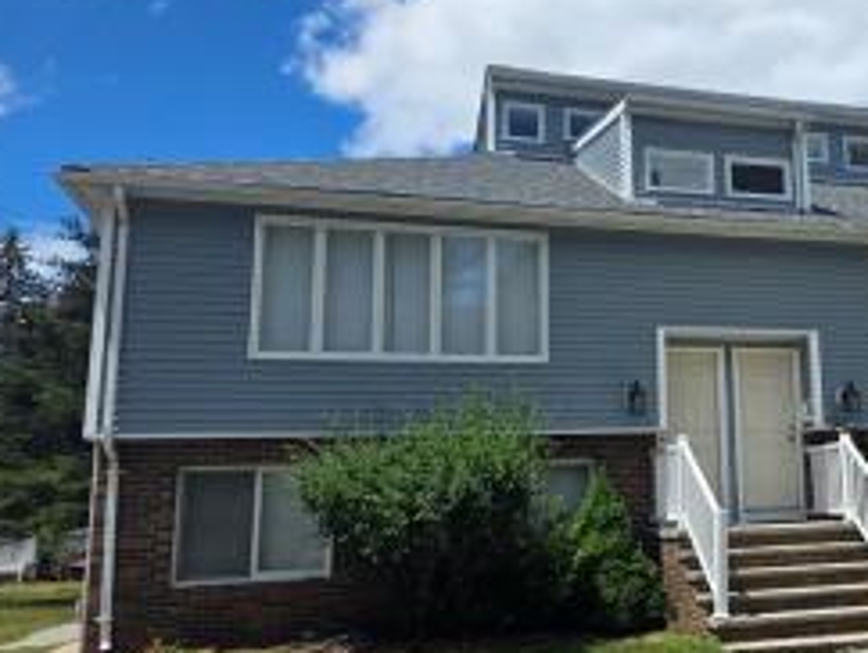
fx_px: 954
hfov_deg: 46.4
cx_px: 692
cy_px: 344
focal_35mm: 38
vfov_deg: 37.8
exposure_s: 1/7061
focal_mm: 6.3
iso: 80
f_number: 1.7
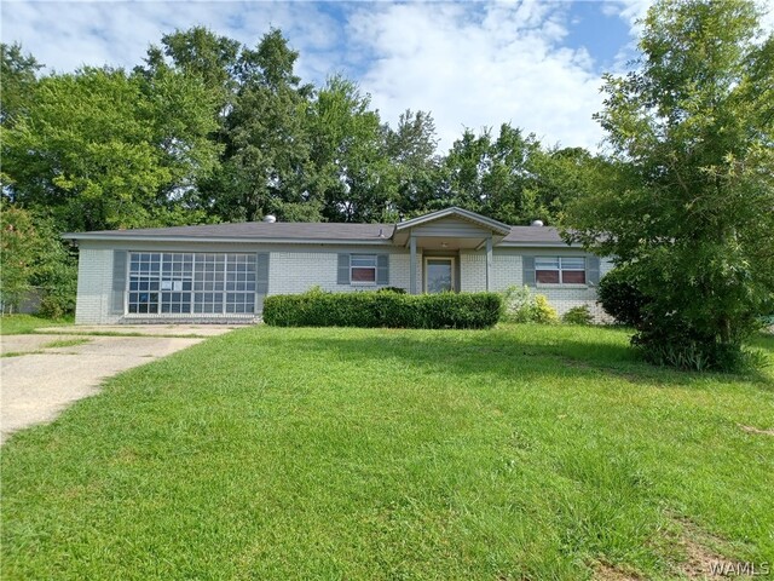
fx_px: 559
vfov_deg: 54.9
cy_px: 290
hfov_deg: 69.4
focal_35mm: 25
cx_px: 387
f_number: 1.8
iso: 32
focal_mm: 4.6
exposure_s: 1/386
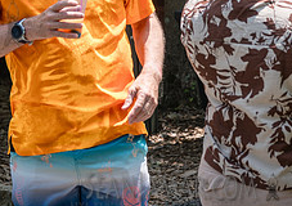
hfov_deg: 9.9
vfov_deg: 6.9
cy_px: -73
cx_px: 120
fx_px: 1684
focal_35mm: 204
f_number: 4.5
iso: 100
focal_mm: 69
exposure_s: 1/320
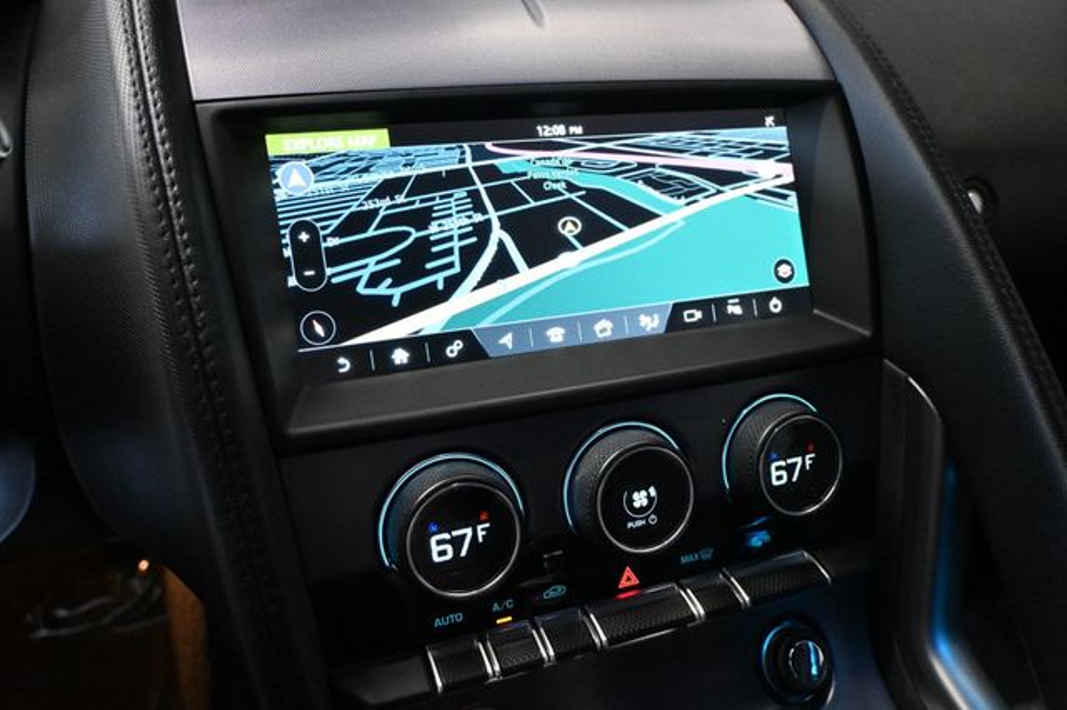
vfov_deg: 46.7
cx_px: 534
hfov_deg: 66.0
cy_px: 355
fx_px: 822
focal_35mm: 28
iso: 6400
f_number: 3.8
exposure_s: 1/60
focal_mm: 18.5
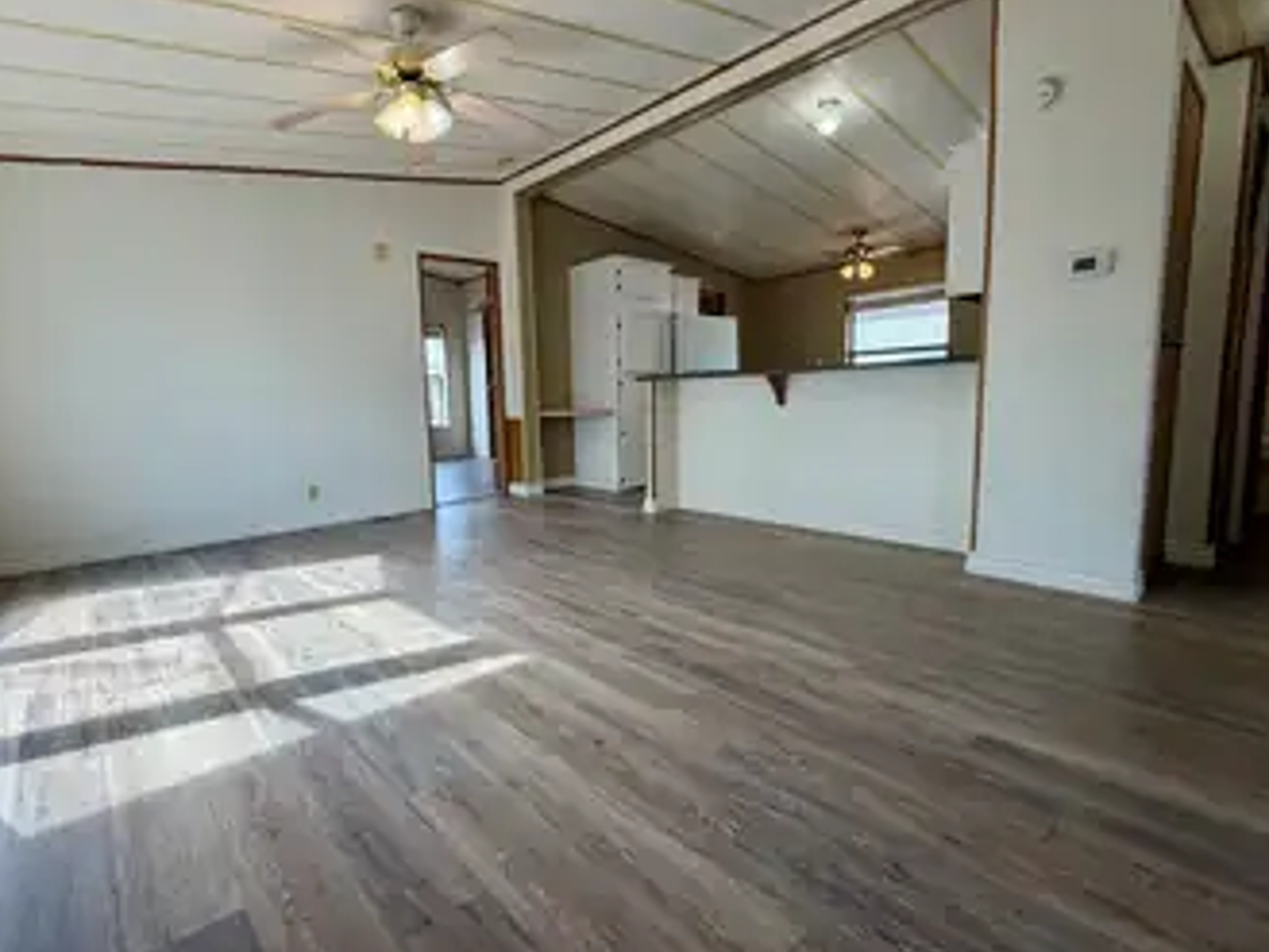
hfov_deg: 90.7
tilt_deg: -6.9
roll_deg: +2.7
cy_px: 470
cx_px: 575
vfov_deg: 74.8
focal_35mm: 17
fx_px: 623
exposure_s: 1/129
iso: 40
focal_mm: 2.22
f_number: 2.2
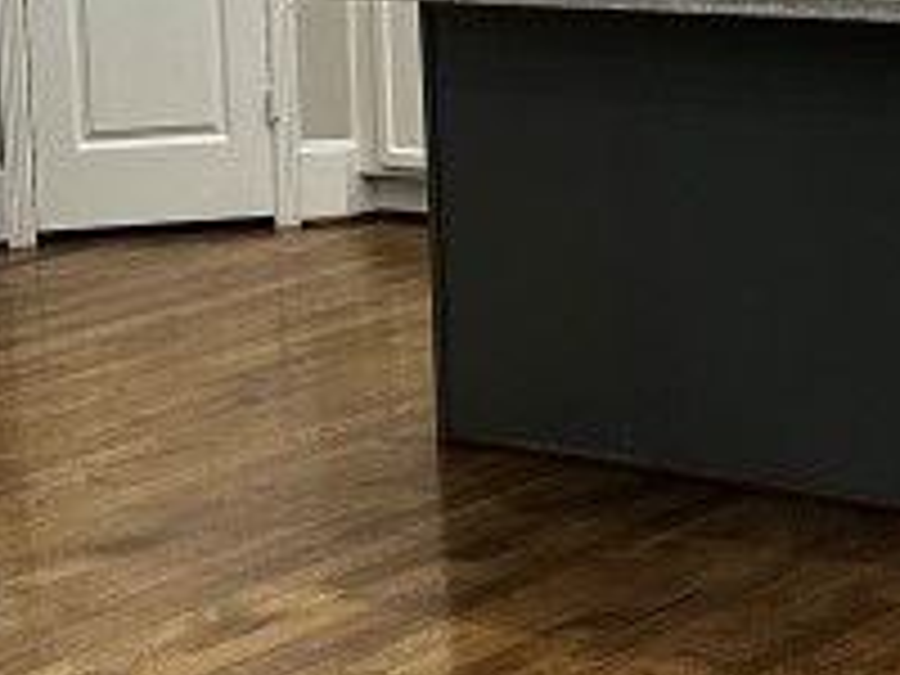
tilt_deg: -3.5
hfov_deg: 15.9
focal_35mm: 123
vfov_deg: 11.8
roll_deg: +1.6
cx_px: 778
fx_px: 3198
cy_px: -153
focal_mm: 6.86
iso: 200
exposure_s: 1/120
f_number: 1.78
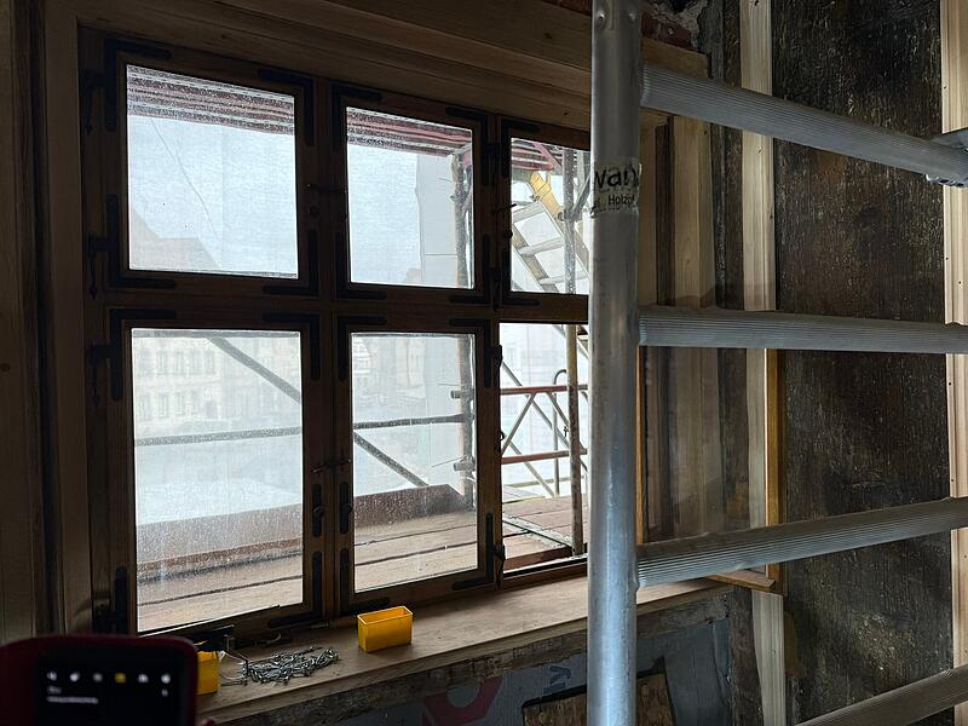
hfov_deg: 71.6
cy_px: 363
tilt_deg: -1.2
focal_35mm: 24
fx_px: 671
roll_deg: +1.6
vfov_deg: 56.8
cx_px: 484
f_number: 1.78
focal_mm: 6.76
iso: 64
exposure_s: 1/166
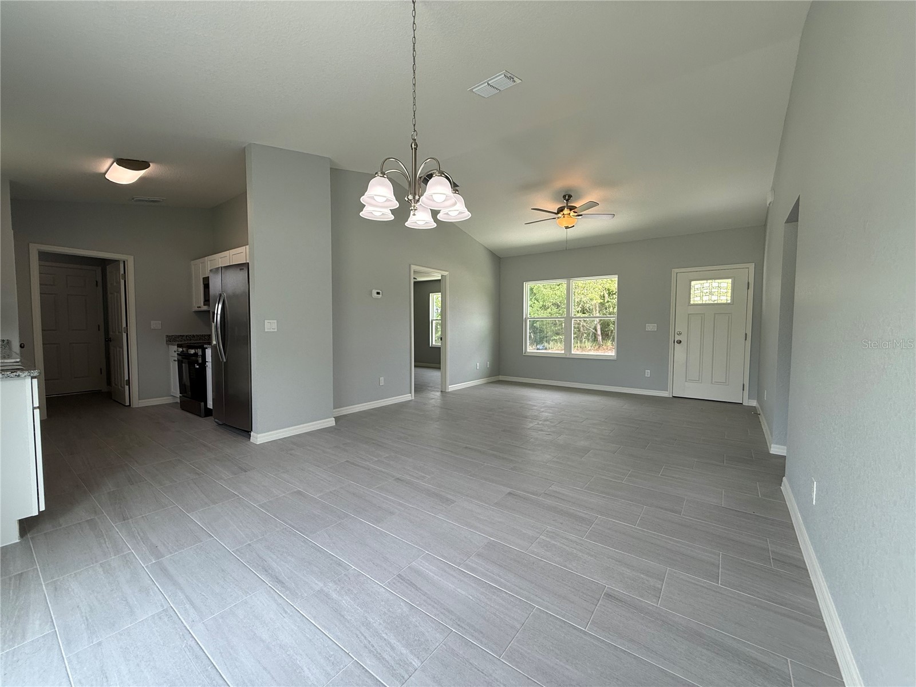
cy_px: 344
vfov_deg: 85.7
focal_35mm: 14
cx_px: 458
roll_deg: -0.4
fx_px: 370
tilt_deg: -1.9
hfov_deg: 102.1
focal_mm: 2.22
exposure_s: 1/152
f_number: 2.2
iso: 64
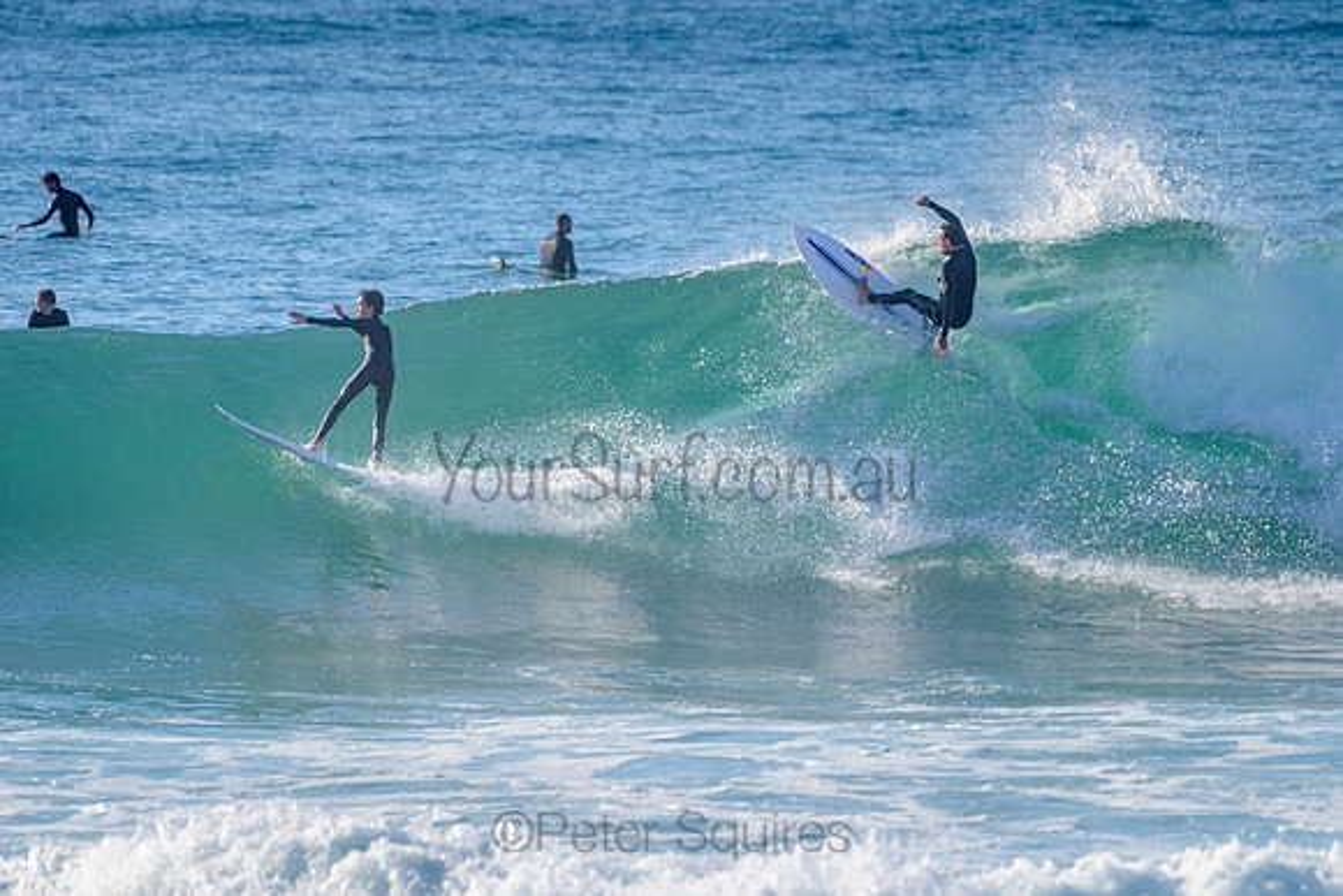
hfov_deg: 3.4
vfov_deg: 2.2
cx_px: 824
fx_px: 22881
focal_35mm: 613
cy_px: 403
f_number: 5.6
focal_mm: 500
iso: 180
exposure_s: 1/2000
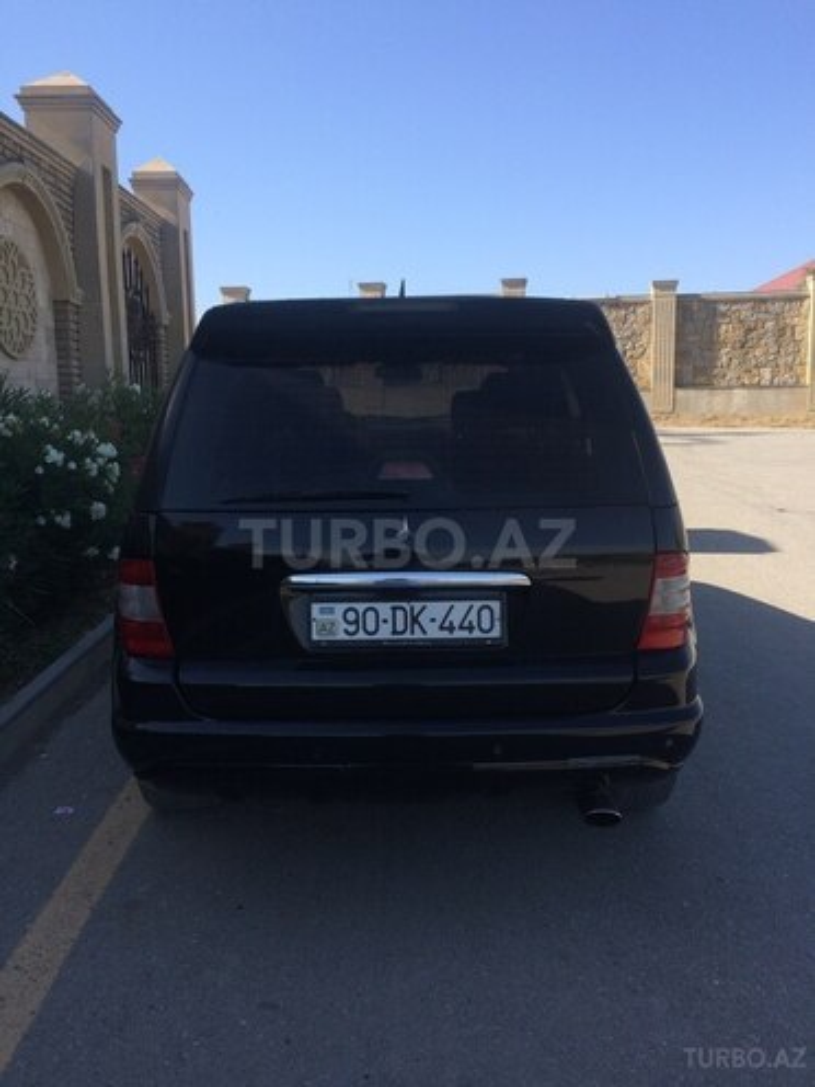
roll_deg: +0.8
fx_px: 910
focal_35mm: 29
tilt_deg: -10.3
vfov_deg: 61.7
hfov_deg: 48.2
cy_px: 544
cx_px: 408
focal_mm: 4.15
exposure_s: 1/1282
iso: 32
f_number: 2.2
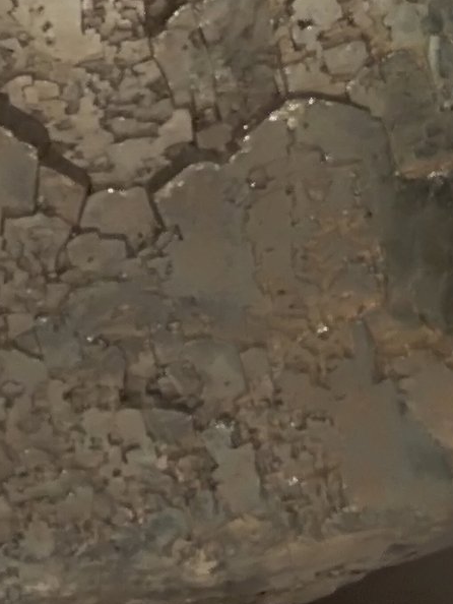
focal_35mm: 70
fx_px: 1221
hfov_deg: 20.7
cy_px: -92
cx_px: 69
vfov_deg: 25.4
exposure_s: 1/50
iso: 111
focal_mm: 3.54
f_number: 2
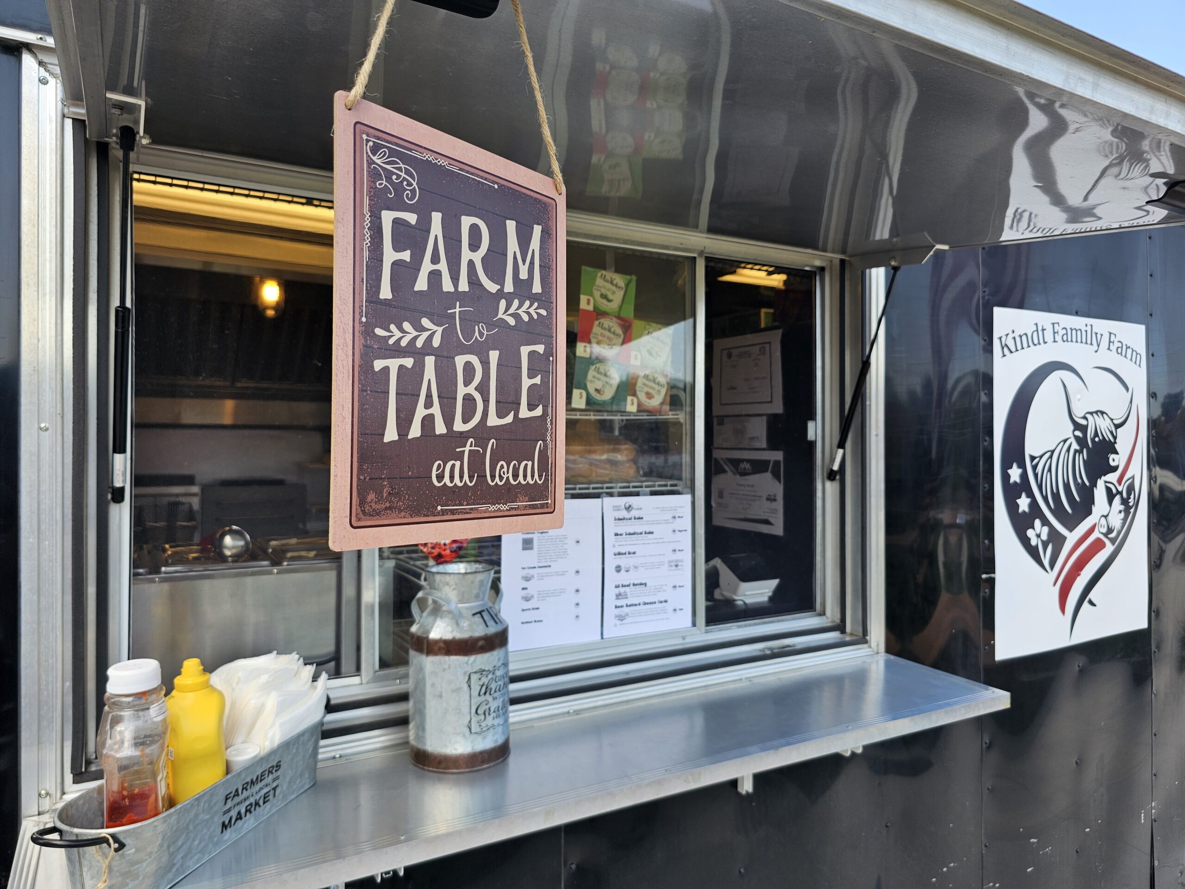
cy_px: 444
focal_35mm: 23
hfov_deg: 73.9
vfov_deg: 58.9
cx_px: 592
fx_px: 787
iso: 12
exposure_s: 1/180
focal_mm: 6.3
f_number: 1.7
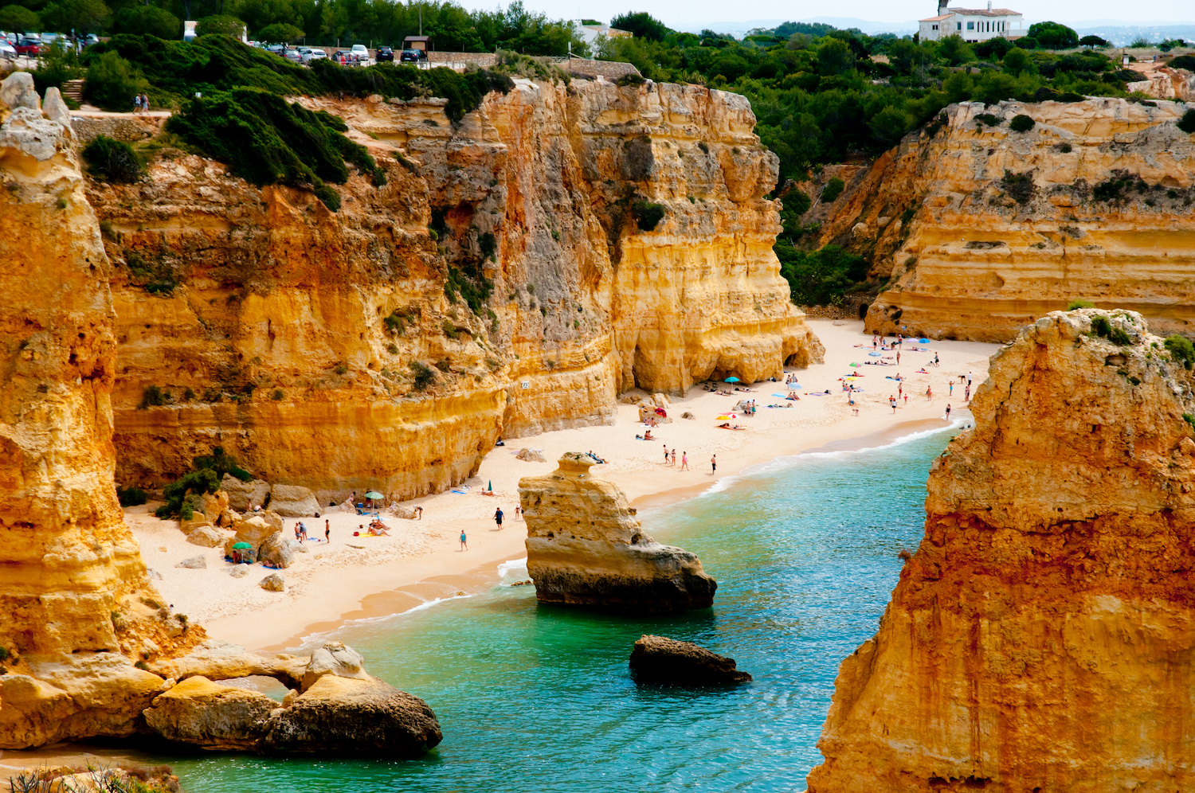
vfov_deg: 14.7
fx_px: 3083
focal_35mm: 93
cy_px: 396
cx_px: 598
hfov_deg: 21.9
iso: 200
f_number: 9
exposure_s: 1/1250
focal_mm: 62
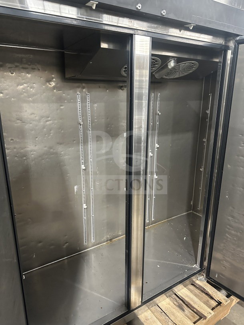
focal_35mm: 24
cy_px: 162
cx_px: 122
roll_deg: -1.6
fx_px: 226
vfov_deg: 71.6
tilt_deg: -14.5
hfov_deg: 56.8
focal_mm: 6.86
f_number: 1.78
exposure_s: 1/51
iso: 1000
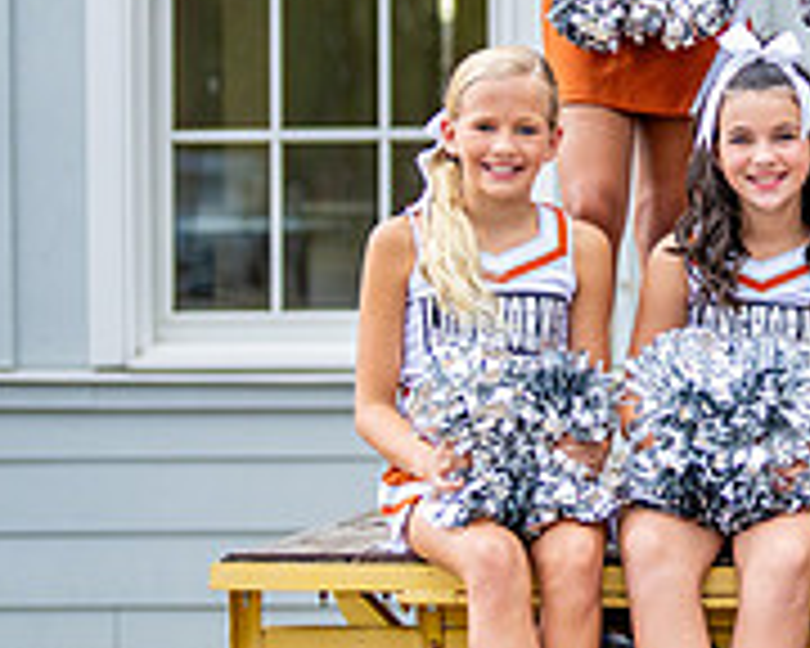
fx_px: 4003
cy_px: 157
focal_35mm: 167
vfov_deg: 9.2
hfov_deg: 11.2
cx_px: 1103
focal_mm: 50
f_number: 1.2
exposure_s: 1/640
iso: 640
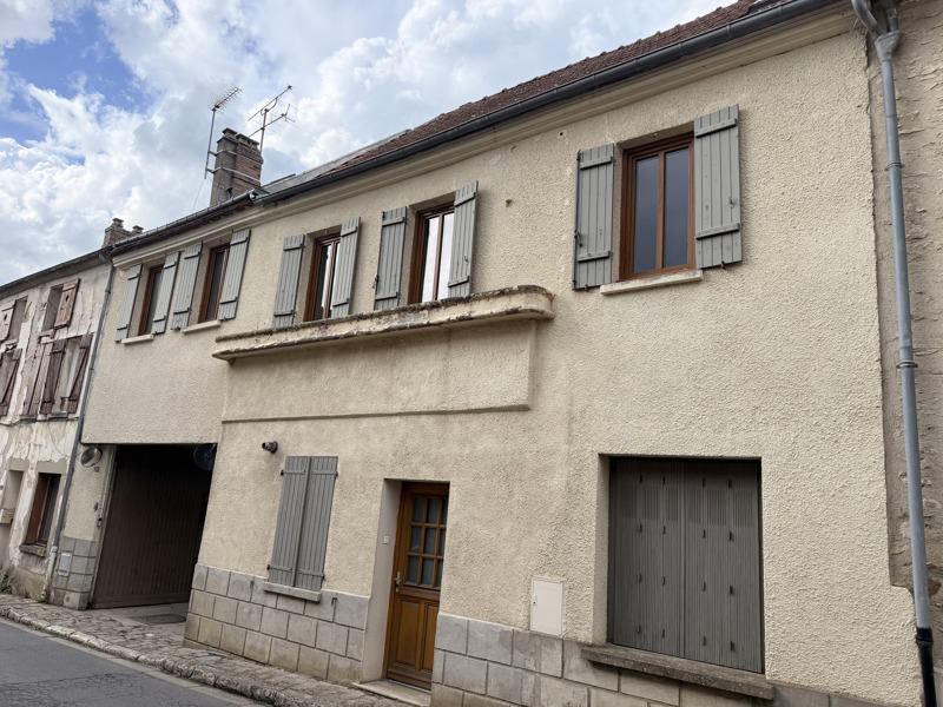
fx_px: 654
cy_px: 354
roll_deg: -4.4
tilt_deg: +13.1
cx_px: 472
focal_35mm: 24
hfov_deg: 71.6
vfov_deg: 56.8
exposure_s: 1/3145
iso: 100
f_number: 1.78
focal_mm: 6.76
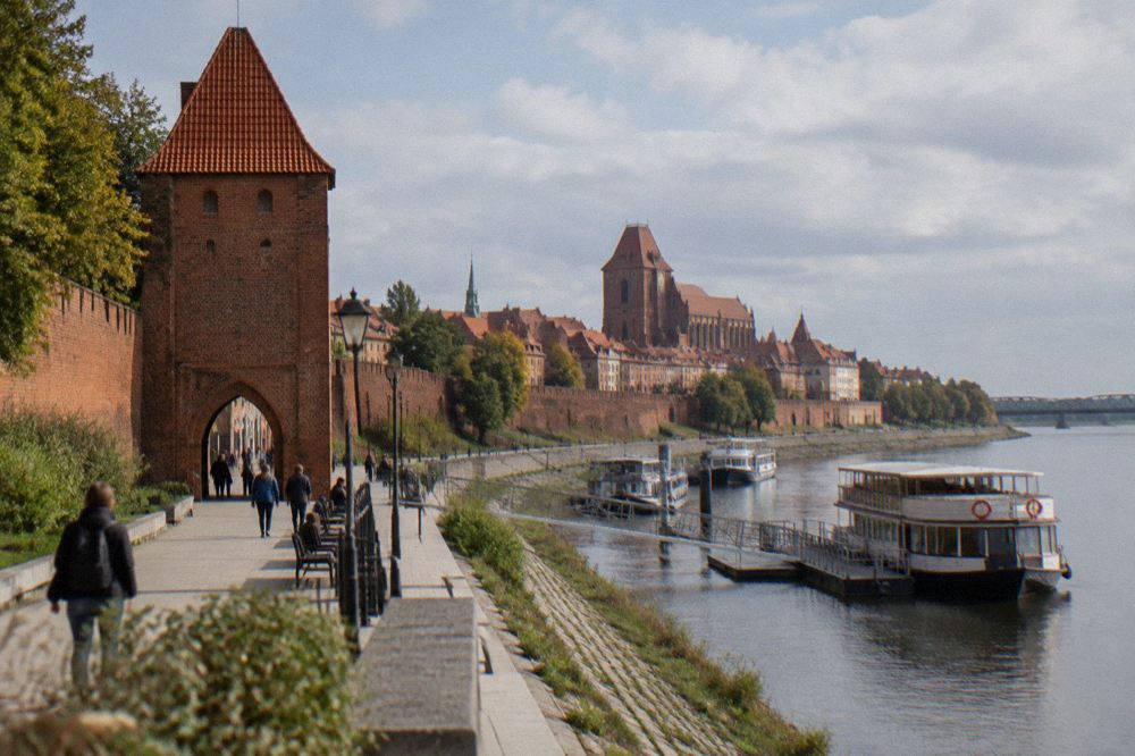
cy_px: 378
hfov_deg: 28.9
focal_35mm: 70
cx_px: 568
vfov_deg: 19.4
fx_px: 2206
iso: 100
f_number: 9
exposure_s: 1/250
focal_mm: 70
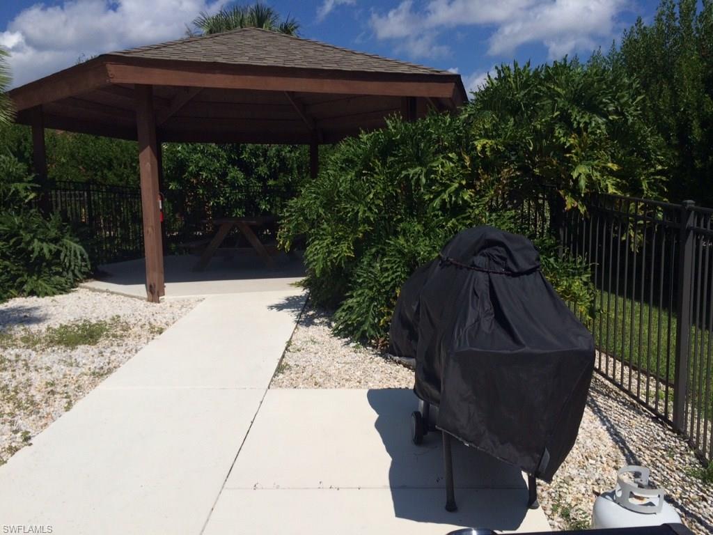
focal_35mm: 29
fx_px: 597
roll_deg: +0.6
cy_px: 268
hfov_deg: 61.7
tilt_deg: -6.9
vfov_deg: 48.2
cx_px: 356
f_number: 2.2
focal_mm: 4.15
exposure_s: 1/5882
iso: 32
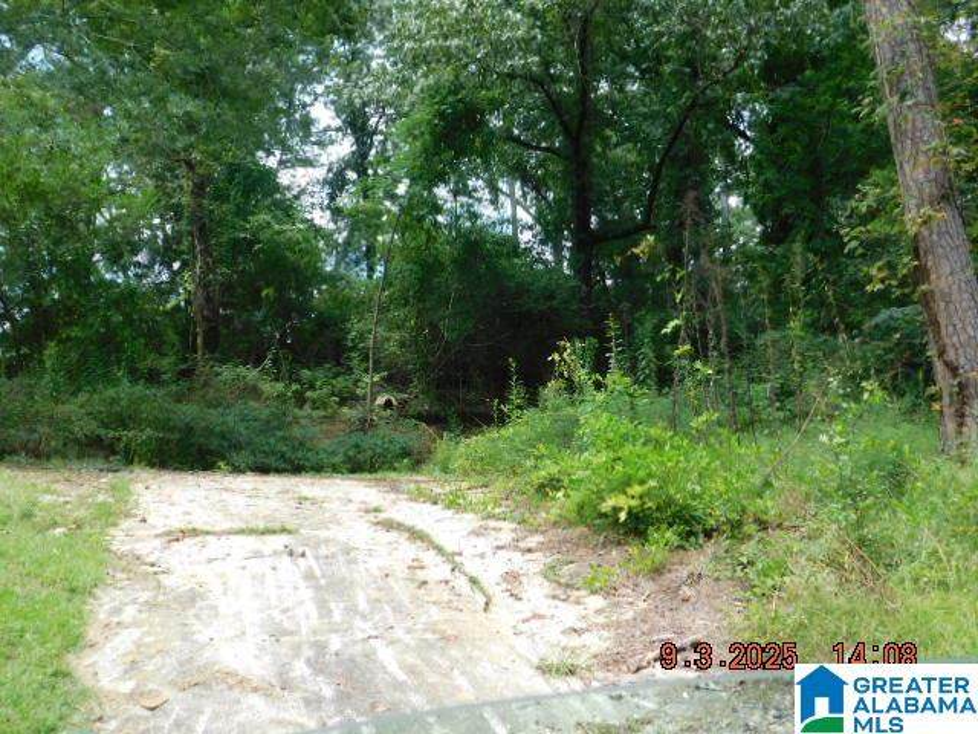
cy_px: 367
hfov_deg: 51.4
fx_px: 1017
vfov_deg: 39.7
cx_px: 489
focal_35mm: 36
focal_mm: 6.3
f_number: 3.5
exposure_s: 1/200
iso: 125
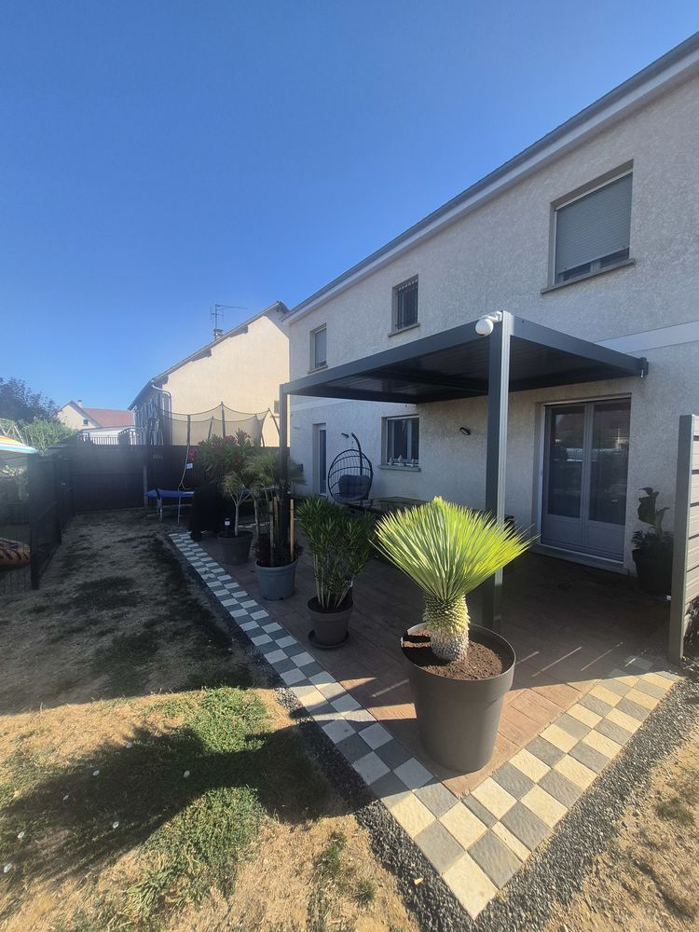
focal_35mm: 13
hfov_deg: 89.9
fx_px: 350
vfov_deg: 106.2
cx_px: 350
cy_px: 466
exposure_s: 1/1996
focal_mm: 1.74
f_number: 2.2
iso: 80
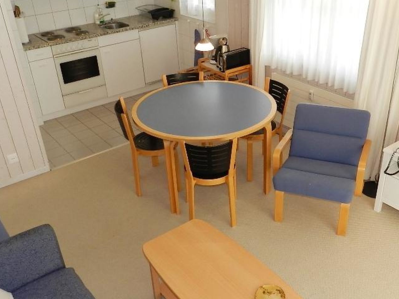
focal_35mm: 37
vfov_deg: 38.7
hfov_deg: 50.1
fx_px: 427
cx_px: 218
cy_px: 159
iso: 160
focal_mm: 4
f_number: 3.4
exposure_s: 1/60
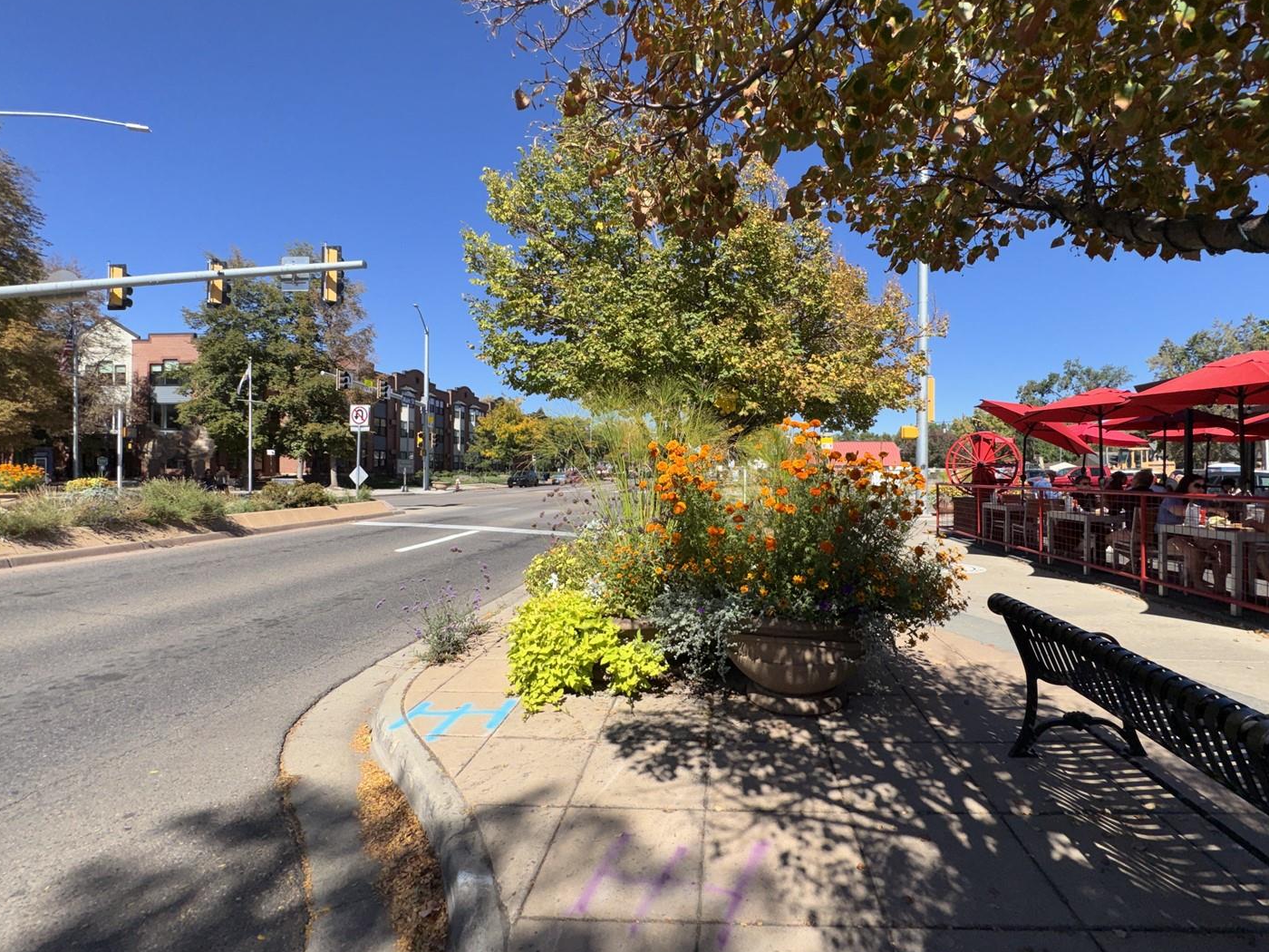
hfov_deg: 94.4
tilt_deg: -0.2
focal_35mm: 16
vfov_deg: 78.1
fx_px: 587
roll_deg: -0.4
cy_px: 474
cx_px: 675
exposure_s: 1/1976
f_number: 2.2
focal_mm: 2.22
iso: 32
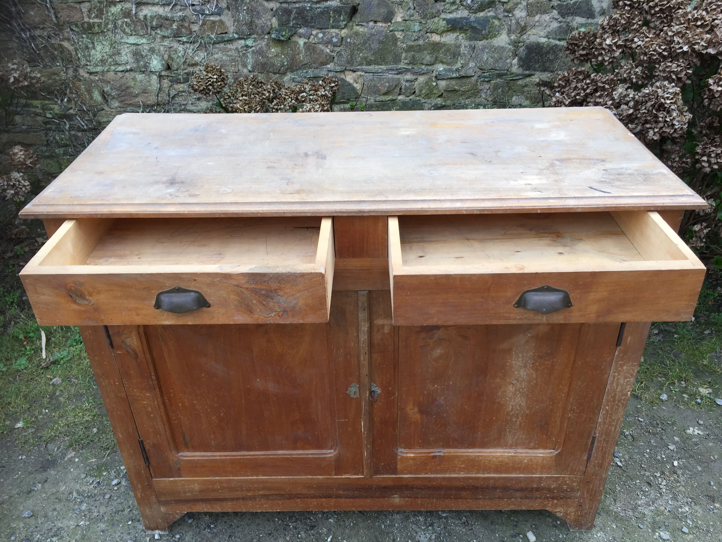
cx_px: 361
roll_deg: +0.1
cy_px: 271
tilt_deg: -33.8
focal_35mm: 29
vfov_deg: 48.2
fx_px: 605
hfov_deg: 61.7
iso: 32
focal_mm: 4.15
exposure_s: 1/118
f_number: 2.2
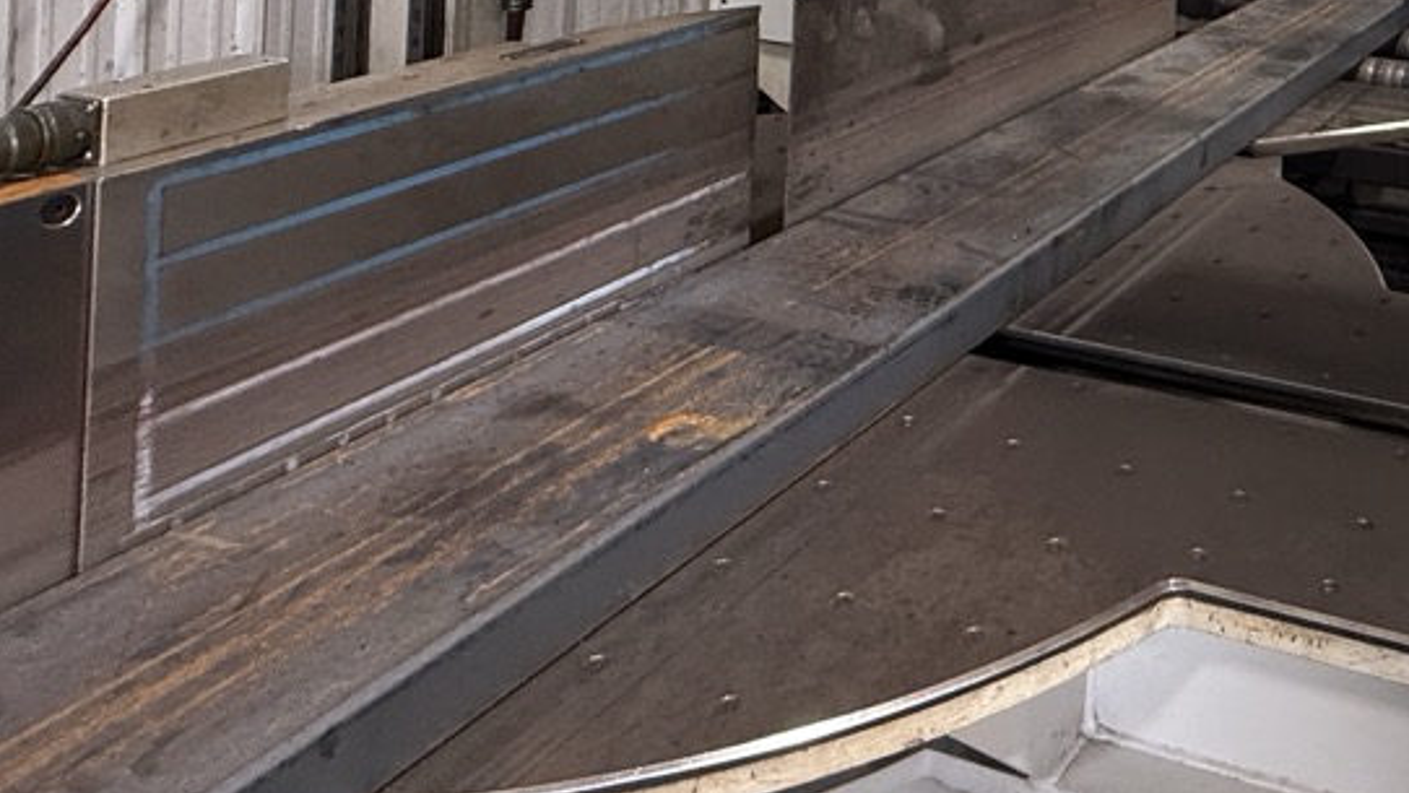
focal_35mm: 36
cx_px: 1412
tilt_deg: -0.8
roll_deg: -2.4
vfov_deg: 26.8
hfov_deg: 46.3
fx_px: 1345
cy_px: -281
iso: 250
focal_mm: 2.22
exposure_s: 1/99
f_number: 2.2
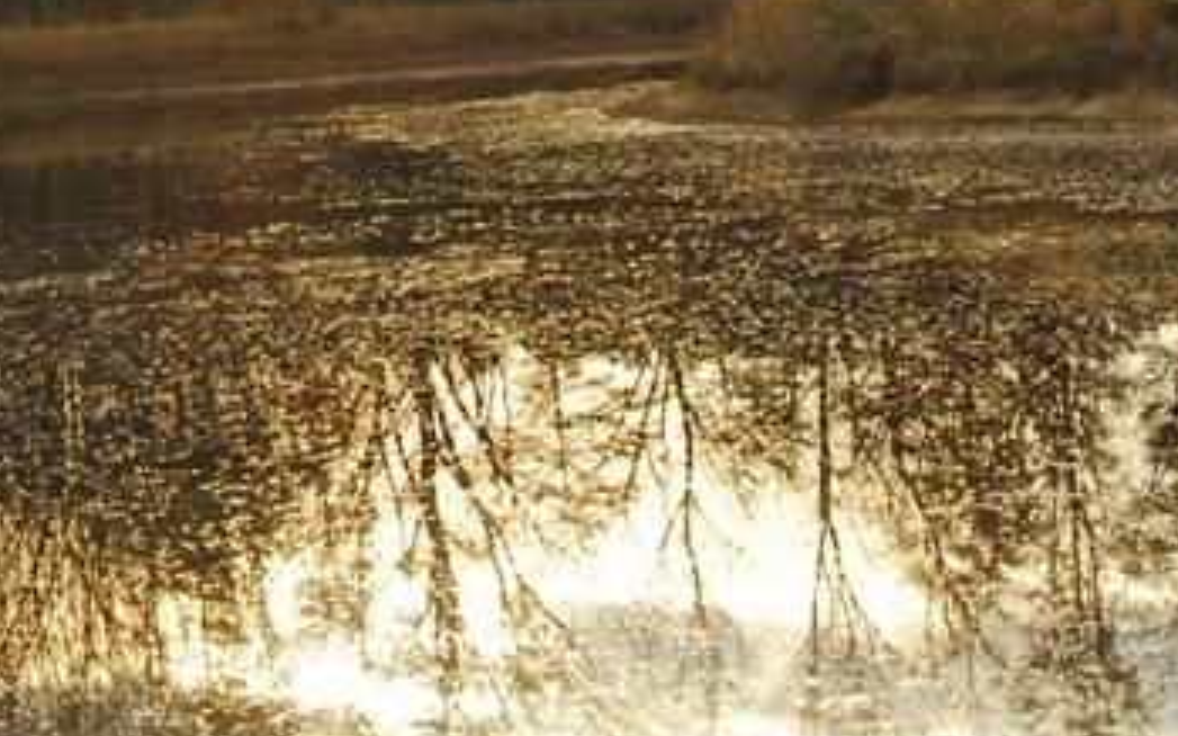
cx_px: 292
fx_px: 4269
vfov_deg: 9.6
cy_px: -284
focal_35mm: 133
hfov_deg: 15.6
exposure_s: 1/250
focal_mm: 28
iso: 400
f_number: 8
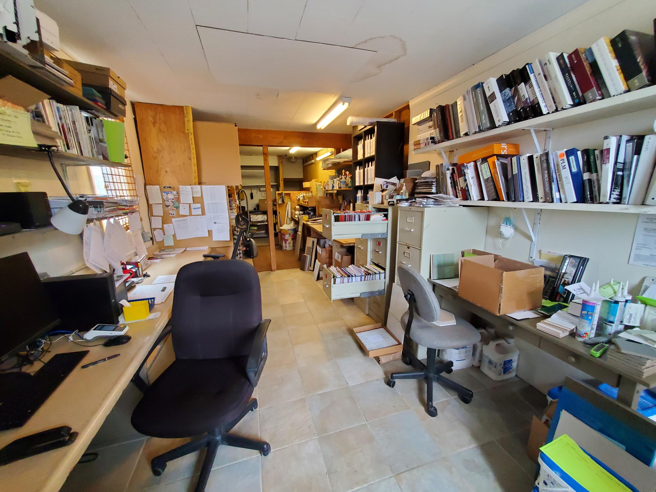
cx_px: 328
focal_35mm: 13
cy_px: 246
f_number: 2.2
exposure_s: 1/60
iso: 500
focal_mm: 1.8
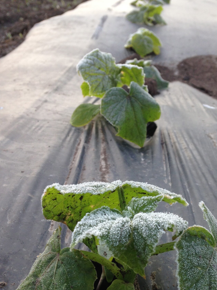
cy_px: 165
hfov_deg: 29.0
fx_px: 418
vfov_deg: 38.1
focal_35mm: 50
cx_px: 127
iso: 50
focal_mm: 4.12
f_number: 2.4
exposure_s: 1/132
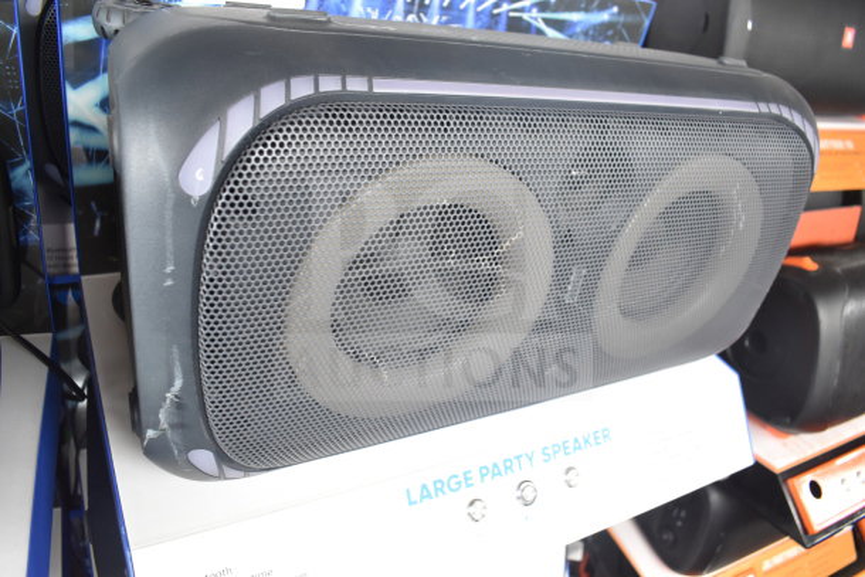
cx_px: 432
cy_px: 288
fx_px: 649
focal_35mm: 27
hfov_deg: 67.4
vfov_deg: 48.0
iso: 1000
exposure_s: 1/30
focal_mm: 18
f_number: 3.5
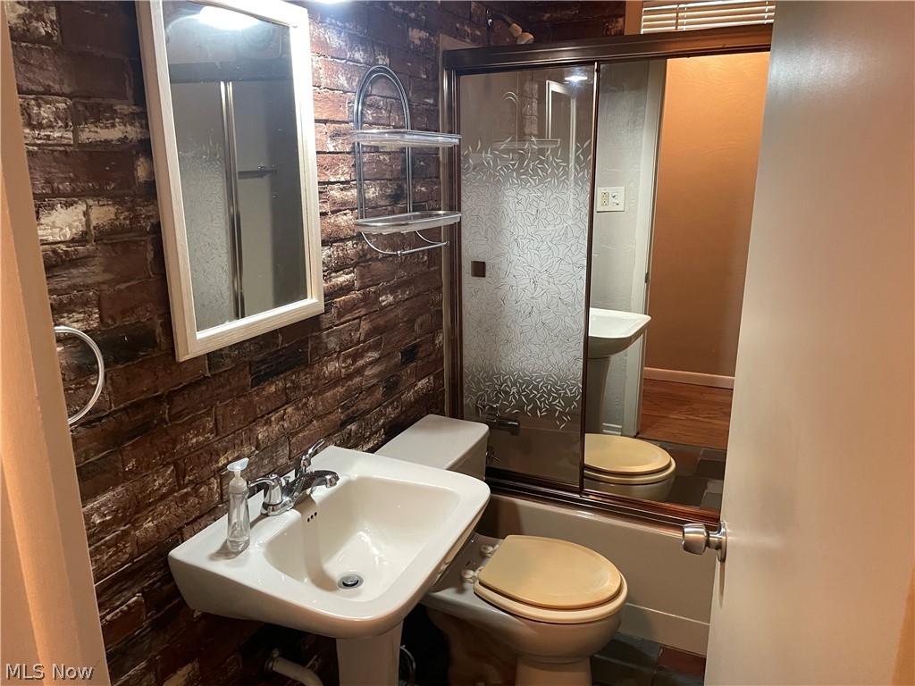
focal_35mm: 26
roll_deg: -0.3
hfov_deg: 67.3
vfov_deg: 53.1
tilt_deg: -13.4
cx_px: 458
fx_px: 687
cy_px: 343
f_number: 1.6
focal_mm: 4.2
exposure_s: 1/60
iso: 400
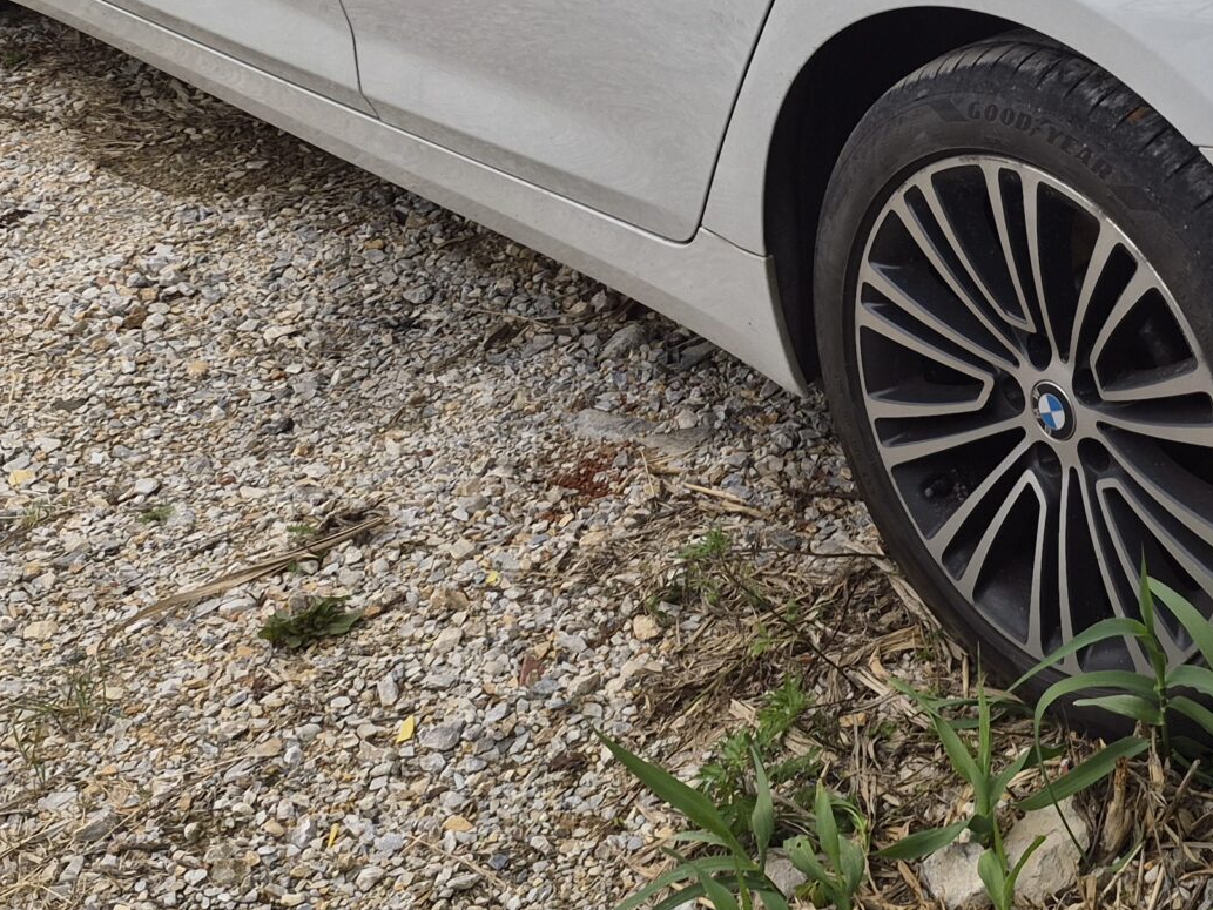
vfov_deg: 24.3
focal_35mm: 57
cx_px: 1379
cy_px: -42
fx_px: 1998
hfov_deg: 29.9
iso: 80
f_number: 1.8
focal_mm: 5.4
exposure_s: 1/3936
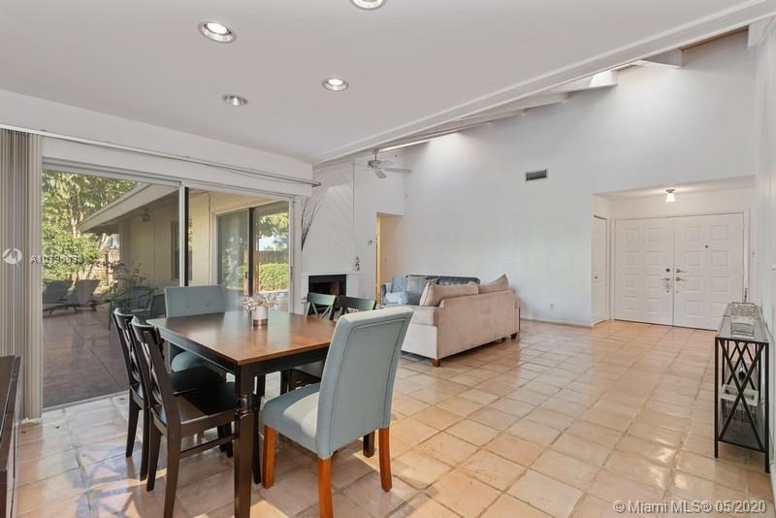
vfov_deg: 73.8
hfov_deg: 96.7
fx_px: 345
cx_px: 388
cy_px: 259
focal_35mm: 16
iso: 250
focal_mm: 16
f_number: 8
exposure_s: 1/5
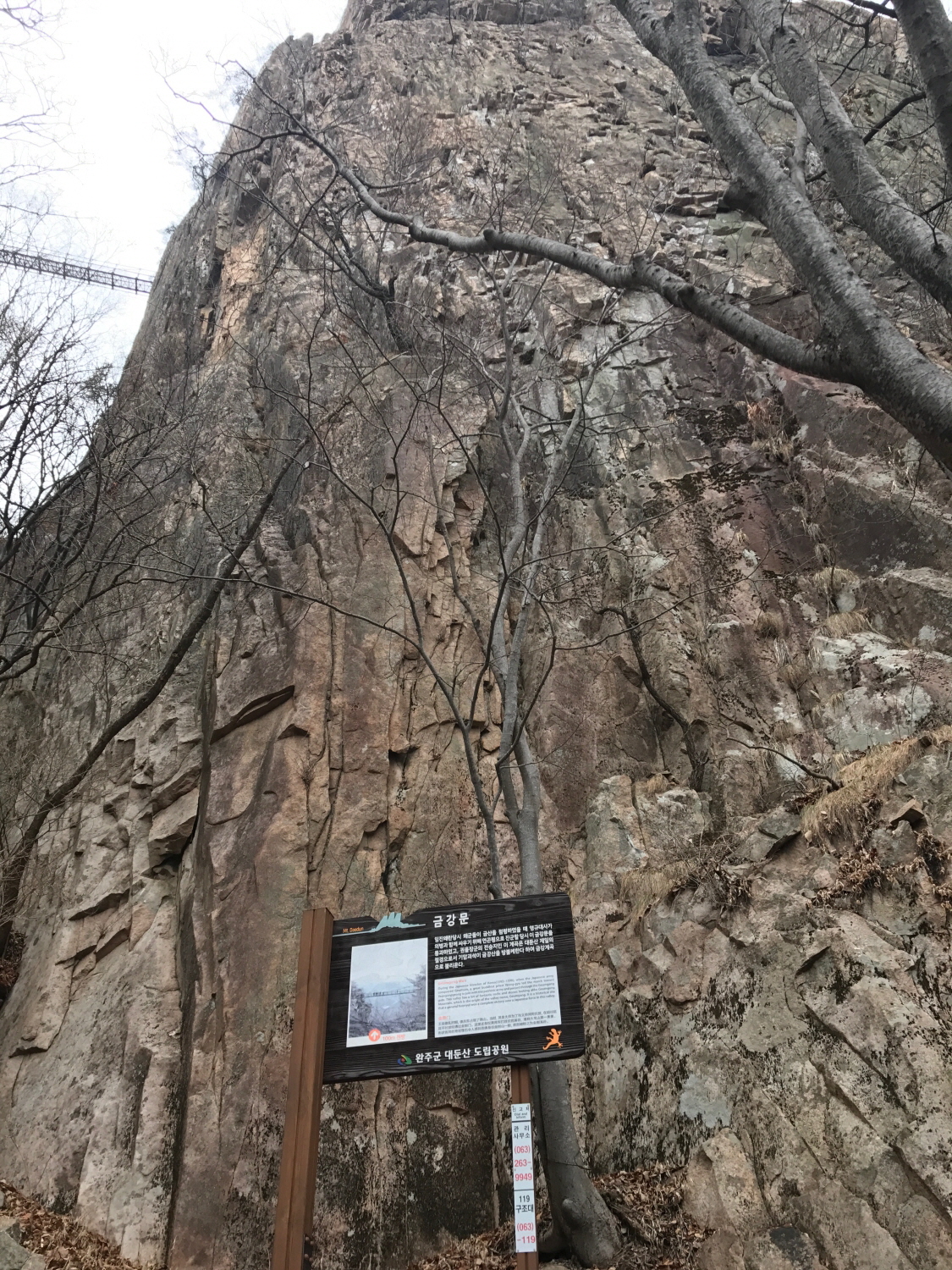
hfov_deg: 49.7
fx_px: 1027
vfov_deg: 63.4
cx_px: 476
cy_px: 635
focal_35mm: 28
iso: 20
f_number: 1.8
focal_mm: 3.99
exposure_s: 1/127
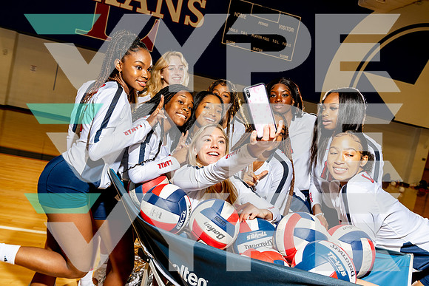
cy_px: 143
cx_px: 214
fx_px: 346
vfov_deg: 45.0
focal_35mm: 29
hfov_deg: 63.6
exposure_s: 1/250
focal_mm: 29
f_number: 5.6
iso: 250
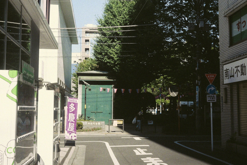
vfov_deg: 29.9
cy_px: 82
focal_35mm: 45
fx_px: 309
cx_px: 124
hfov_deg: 43.6
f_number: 5.6
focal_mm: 45
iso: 3200
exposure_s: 1/8000
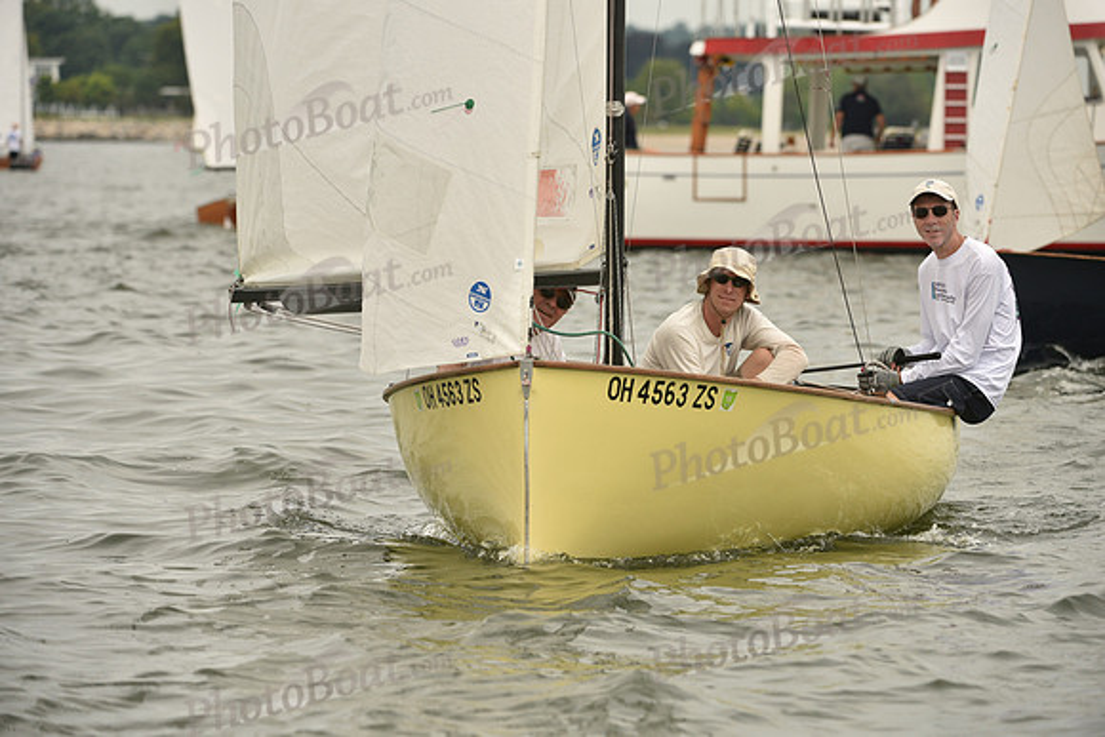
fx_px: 7368
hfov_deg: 8.6
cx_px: 552
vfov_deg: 5.7
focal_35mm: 240
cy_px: 368
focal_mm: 240
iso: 320
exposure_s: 1/1250
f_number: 6.3
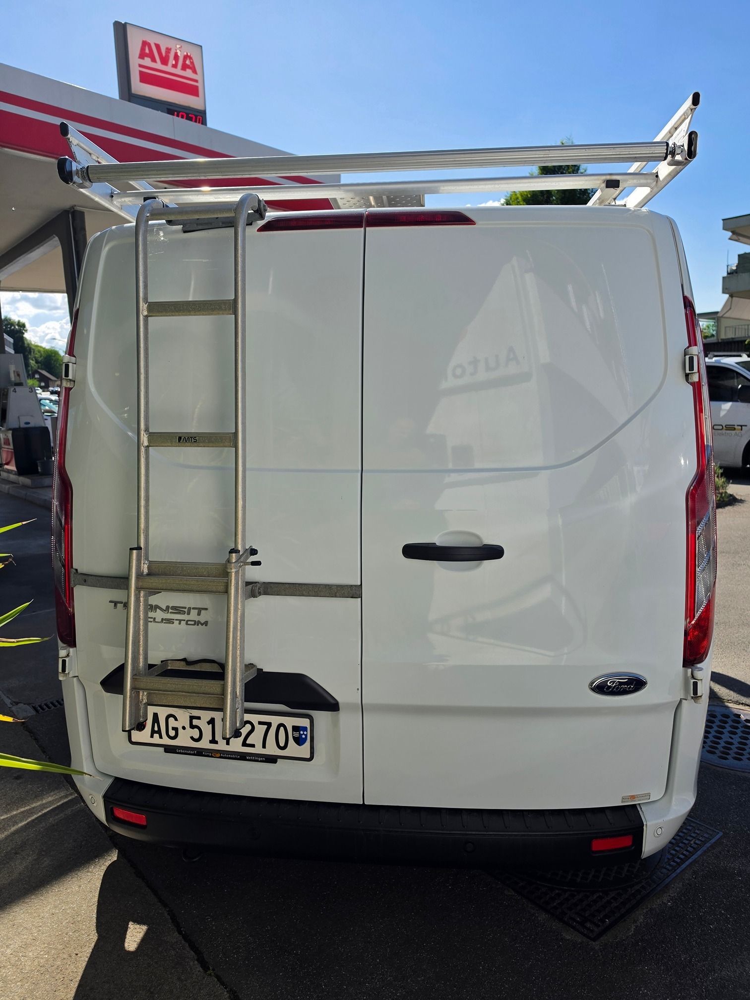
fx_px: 664
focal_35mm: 23
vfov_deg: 73.9
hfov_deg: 58.9
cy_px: 500
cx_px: 375
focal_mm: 6.5
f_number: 1.4
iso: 64
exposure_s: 1/7058
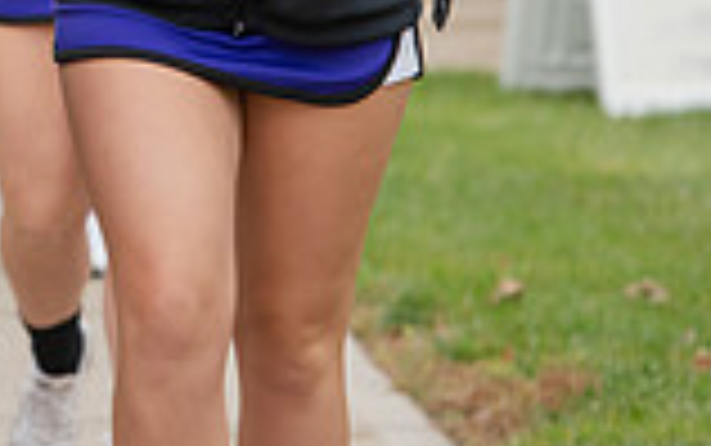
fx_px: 11615
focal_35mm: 599
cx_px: -320
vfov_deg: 2.2
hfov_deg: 3.5
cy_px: -390
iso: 400
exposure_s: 1/320
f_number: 5
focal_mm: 160
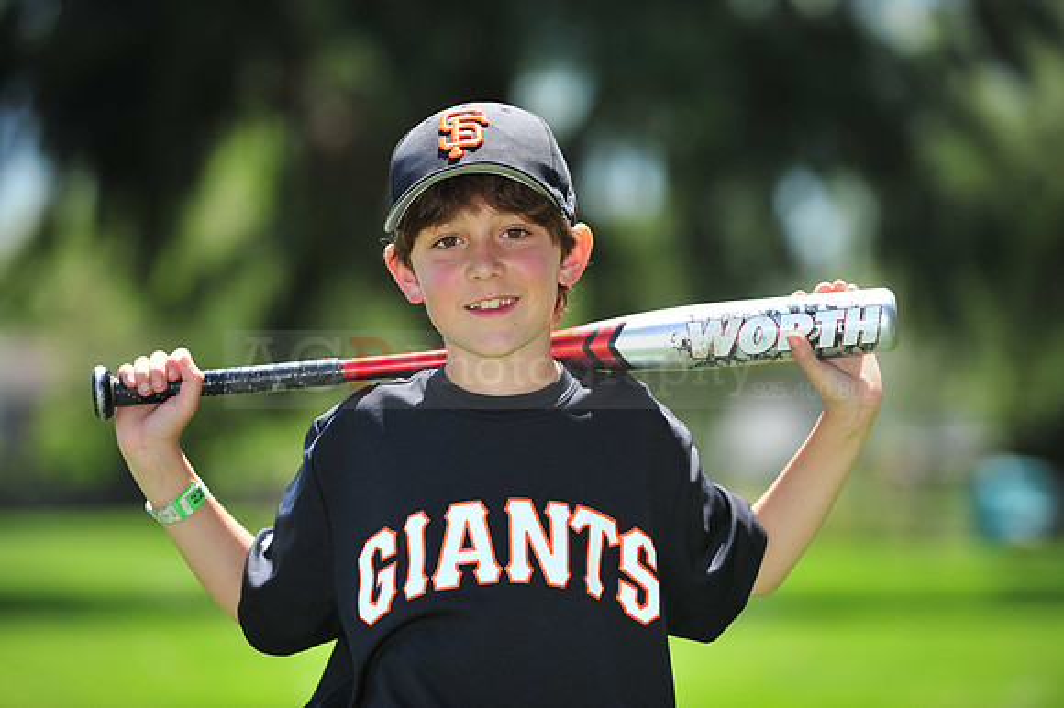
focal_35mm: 200
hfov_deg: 10.3
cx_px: 532
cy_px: 354
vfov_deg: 6.9
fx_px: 5908
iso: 200
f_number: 4.5
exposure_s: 1/800
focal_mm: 200
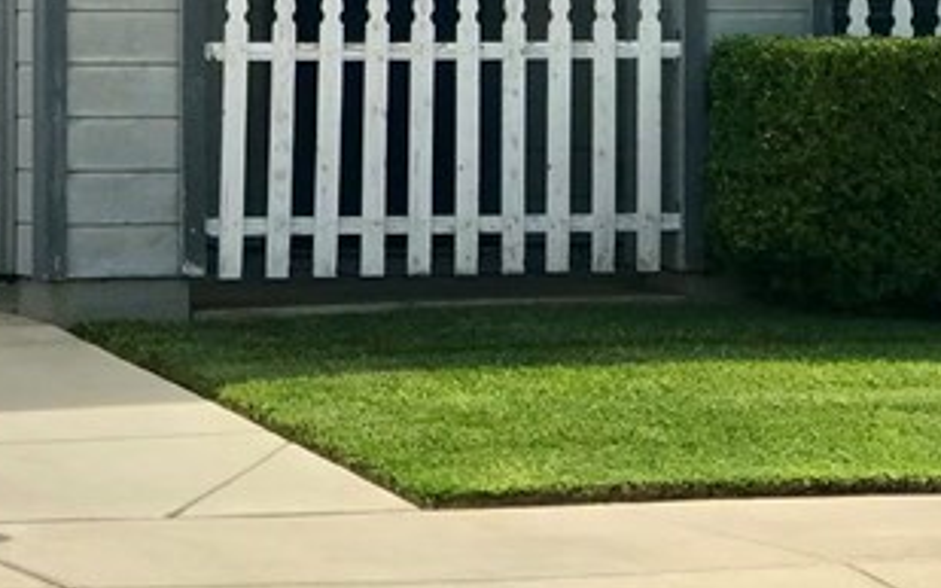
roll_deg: +0.2
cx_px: 50
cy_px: -309
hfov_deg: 10.4
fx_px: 5128
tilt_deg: +4.4
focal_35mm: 200
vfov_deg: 6.5
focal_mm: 6.6
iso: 20
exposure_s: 1/812
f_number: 2.8
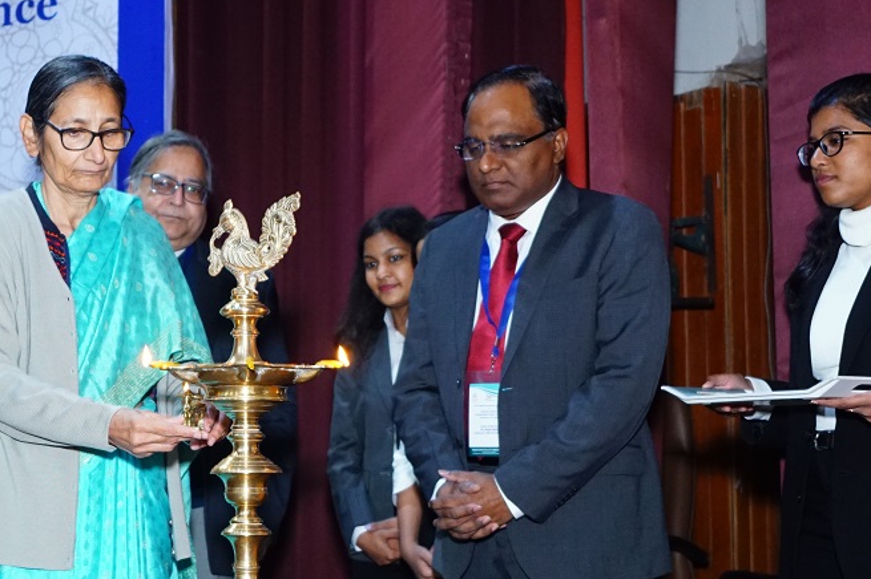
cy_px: 365
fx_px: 1862
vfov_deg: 17.7
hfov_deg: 26.0
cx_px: 201
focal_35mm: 77
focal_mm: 28
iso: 1250
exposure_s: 1/60
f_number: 4
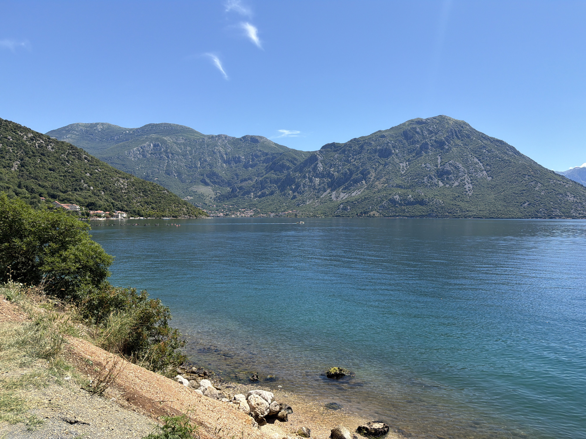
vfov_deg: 56.8
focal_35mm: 24
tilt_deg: -0.3
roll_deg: -0.5
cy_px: 220
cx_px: 293
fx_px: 406
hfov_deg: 71.6
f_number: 1.78
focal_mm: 6.76
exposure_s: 1/3953
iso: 80
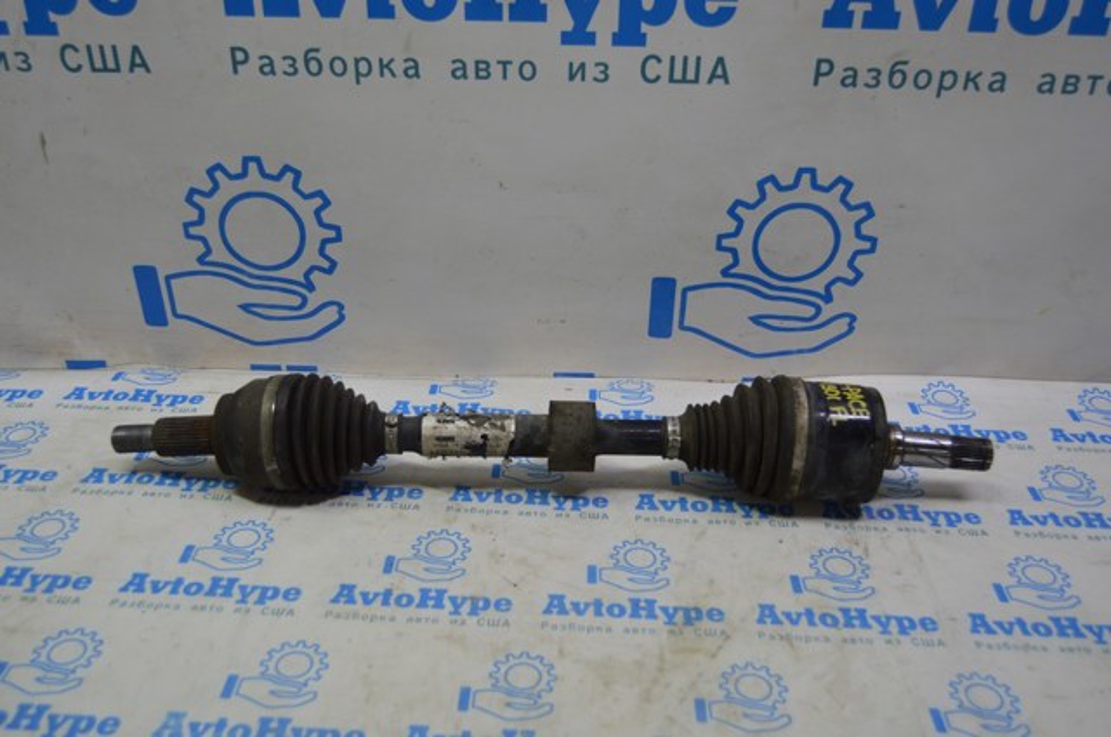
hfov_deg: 57.3
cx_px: 556
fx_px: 1017
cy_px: 368
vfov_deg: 39.9
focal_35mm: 33
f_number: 4.5
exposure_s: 1/80
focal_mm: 22
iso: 400
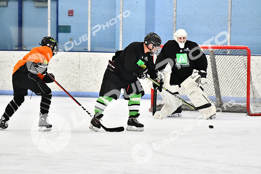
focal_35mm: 195
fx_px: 1414
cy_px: 87
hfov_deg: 10.5
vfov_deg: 7.0
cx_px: 130
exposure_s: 1/1250
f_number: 2.8
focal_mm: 130
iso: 6400
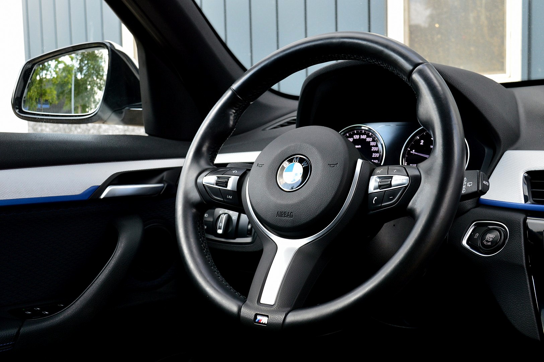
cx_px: 272
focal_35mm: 39
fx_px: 589
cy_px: 181
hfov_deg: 49.6
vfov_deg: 34.2
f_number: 8
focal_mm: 26
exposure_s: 1/80
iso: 400
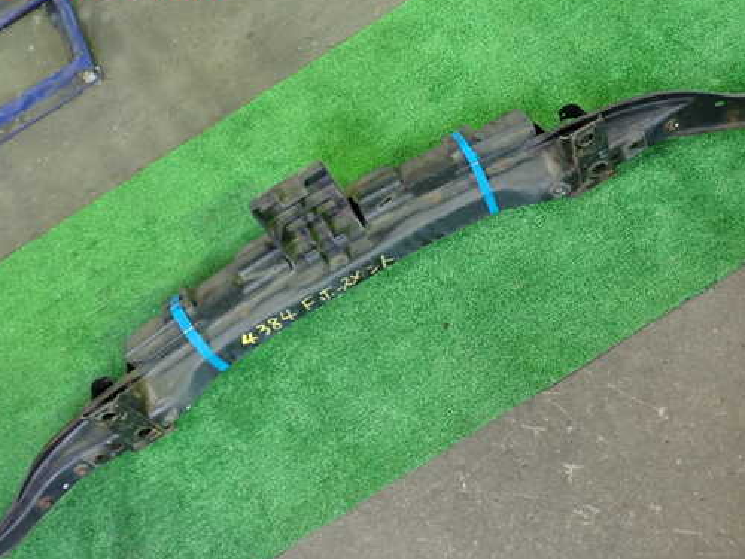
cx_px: 387
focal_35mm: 36
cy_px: 301
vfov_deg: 39.6
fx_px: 775
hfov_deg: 51.3
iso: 640
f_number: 2.3
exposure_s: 1/30
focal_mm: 5.4
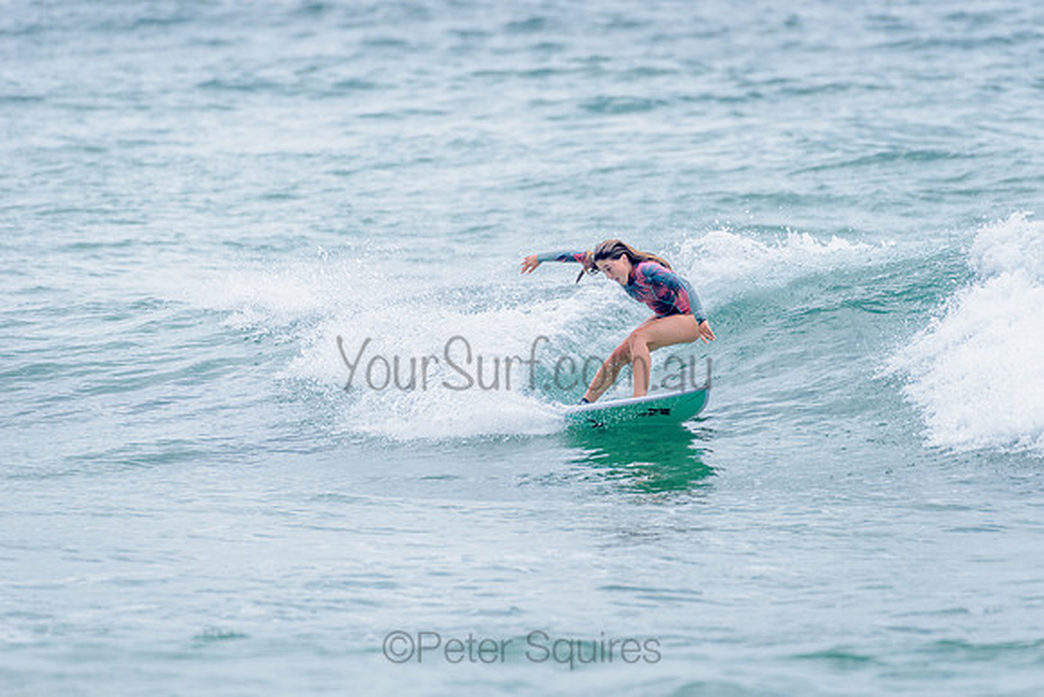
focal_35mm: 613
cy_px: 303
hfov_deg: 3.4
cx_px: 640
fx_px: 17783
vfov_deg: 2.2
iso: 280
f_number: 5.6
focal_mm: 500
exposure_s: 1/2000
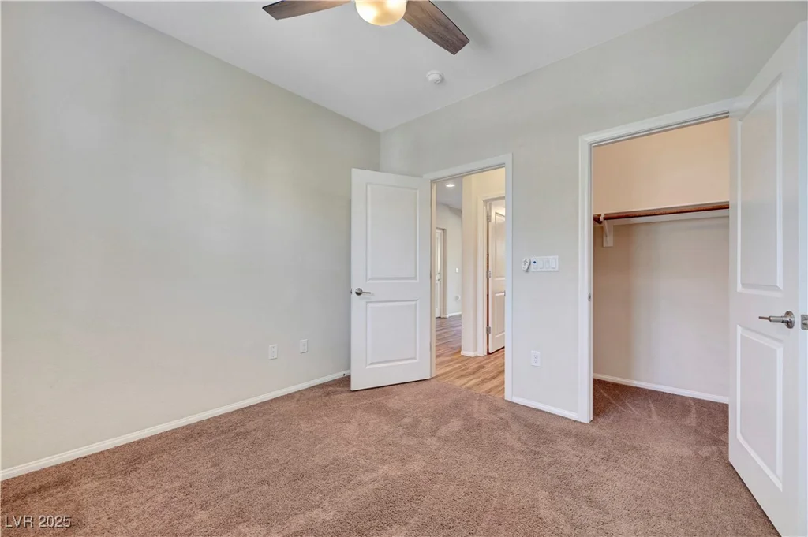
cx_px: 404
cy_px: 268
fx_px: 314
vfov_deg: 81.1
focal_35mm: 14
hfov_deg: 104.3
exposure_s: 1/8
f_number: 8
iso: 800
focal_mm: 14
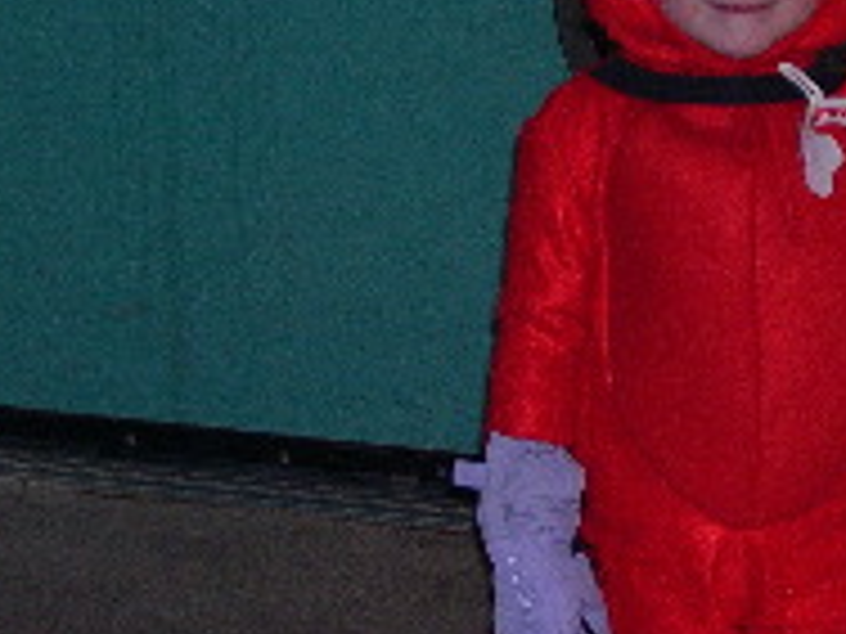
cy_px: 295
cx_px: 585
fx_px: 5083
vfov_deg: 7.1
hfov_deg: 9.5
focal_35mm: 208
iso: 400
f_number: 4.4
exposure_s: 1/60
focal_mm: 18.4
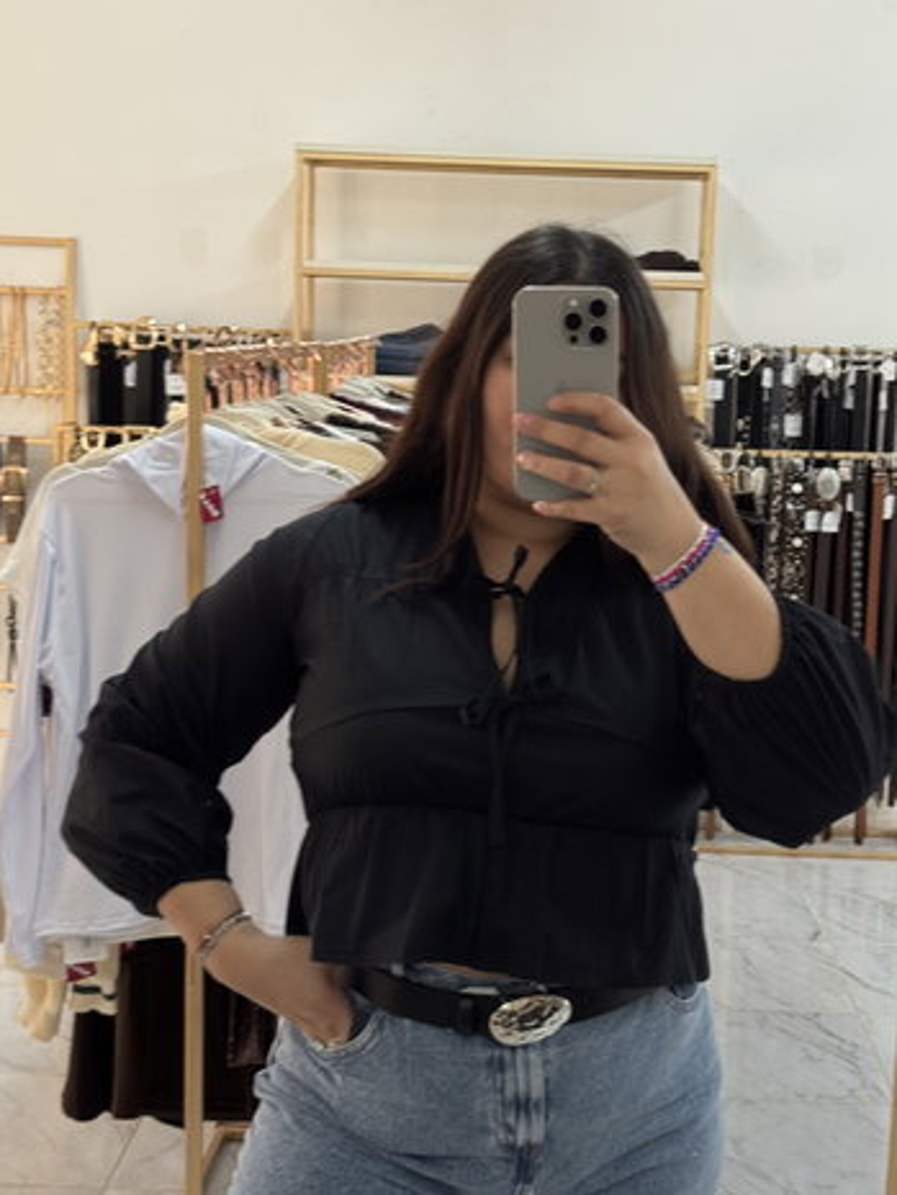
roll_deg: -1.1
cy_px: 590
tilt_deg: -7.0
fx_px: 1899
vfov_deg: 34.9
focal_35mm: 55
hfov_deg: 26.5
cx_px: 509
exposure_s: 1/50
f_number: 1.78
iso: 80
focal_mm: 6.76
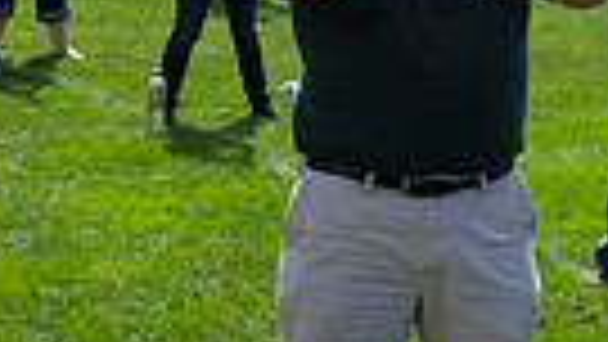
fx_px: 2967
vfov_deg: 6.3
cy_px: -452
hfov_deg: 10.8
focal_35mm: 184
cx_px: 1189
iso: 200
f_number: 7.1
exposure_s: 1/400
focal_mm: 27
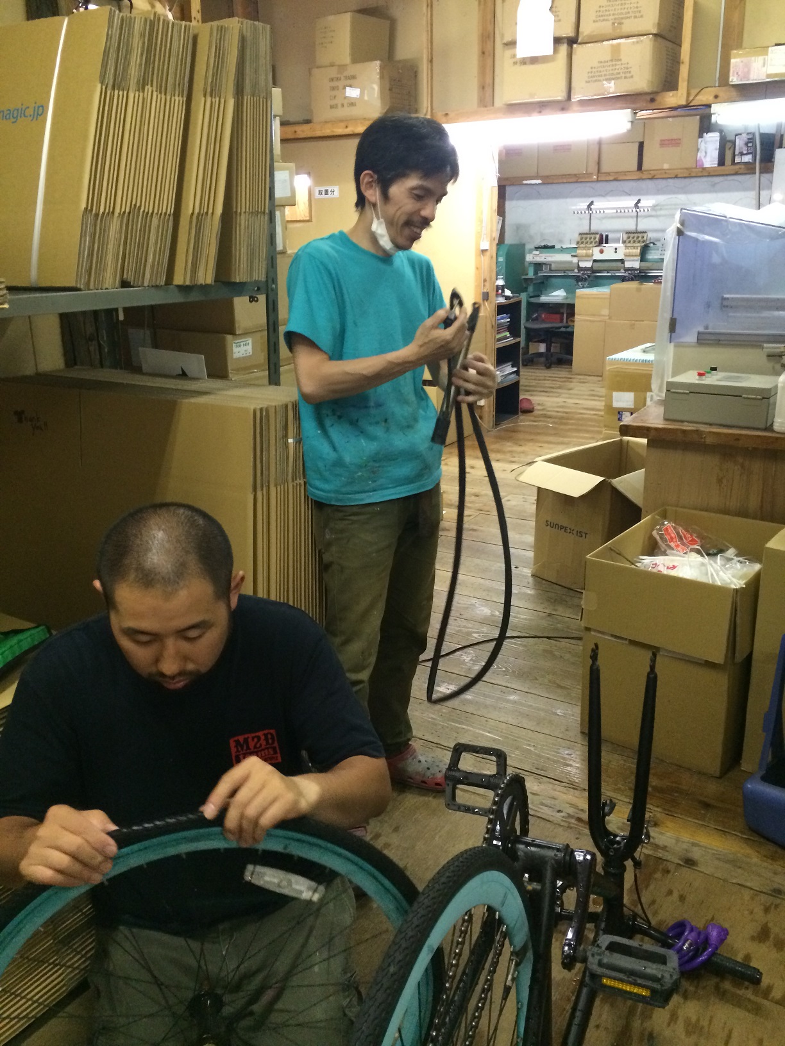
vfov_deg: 60.0
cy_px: 523
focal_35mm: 30
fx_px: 907
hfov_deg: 46.8
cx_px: 392
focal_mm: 4.12
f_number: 2.2
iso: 320
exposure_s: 1/30
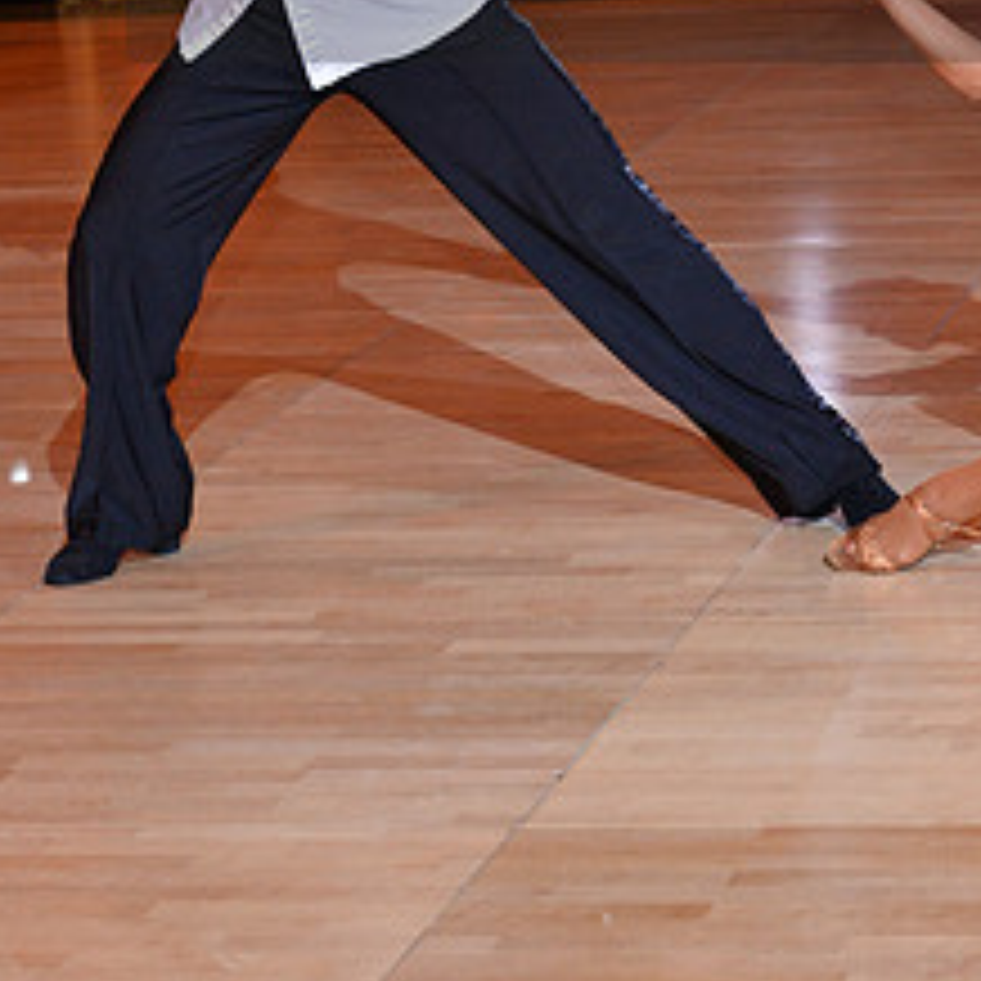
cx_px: 749
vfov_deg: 10.9
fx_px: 5066
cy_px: -86
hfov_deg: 11.0
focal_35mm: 158
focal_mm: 70
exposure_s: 1/250
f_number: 5
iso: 2000
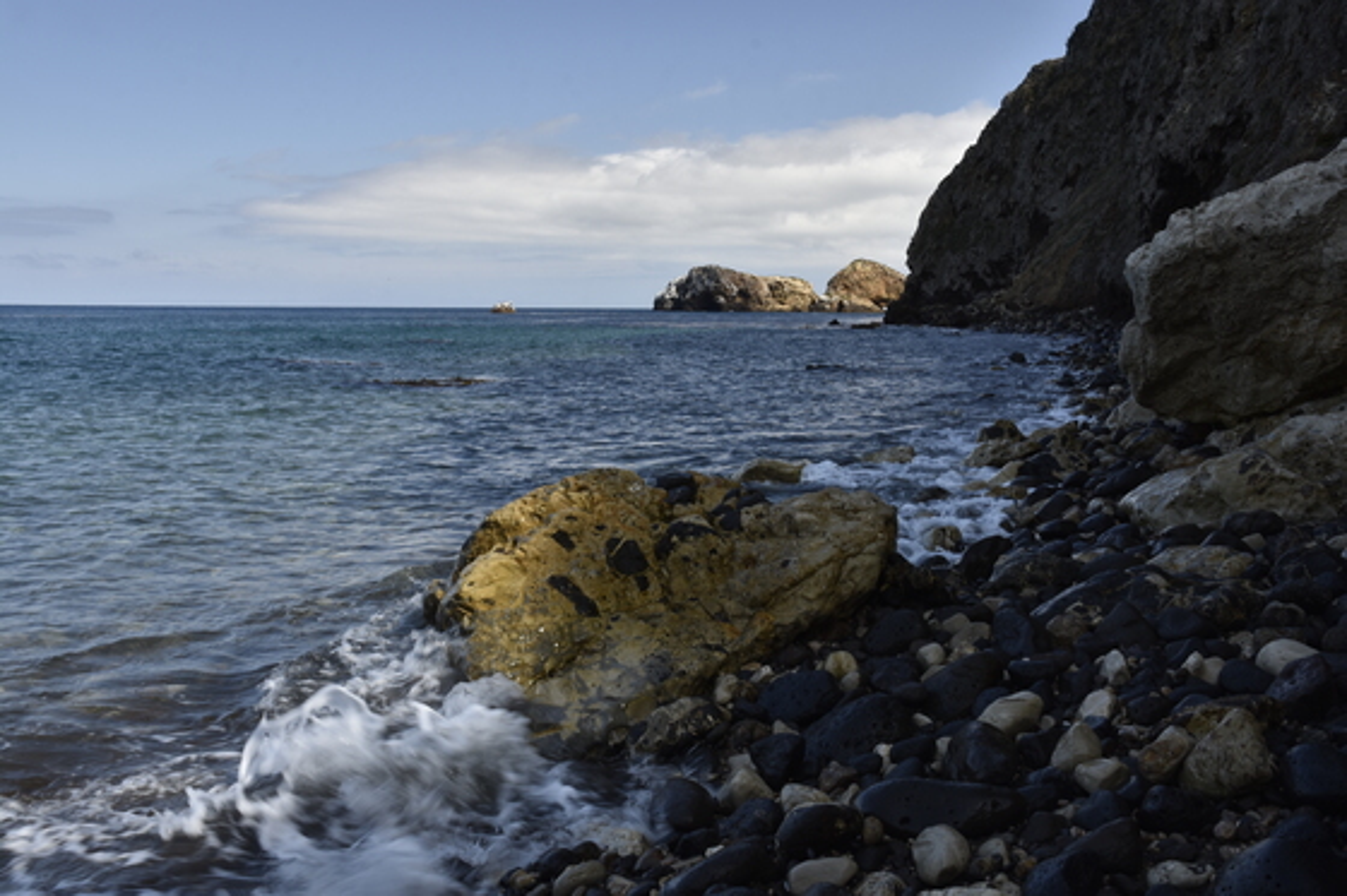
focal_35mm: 36
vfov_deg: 36.9
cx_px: 674
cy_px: 448
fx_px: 1347
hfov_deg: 53.1
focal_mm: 24
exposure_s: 1/30
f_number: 14
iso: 100
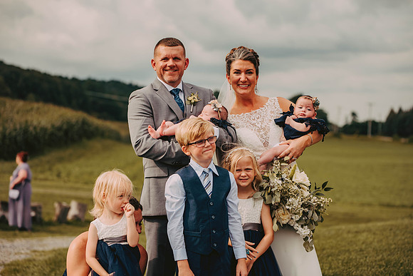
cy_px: 138
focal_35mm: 82
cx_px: 206
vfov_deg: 16.7
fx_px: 941
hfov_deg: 24.8
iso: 200
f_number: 2.8
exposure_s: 1/2000
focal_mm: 82
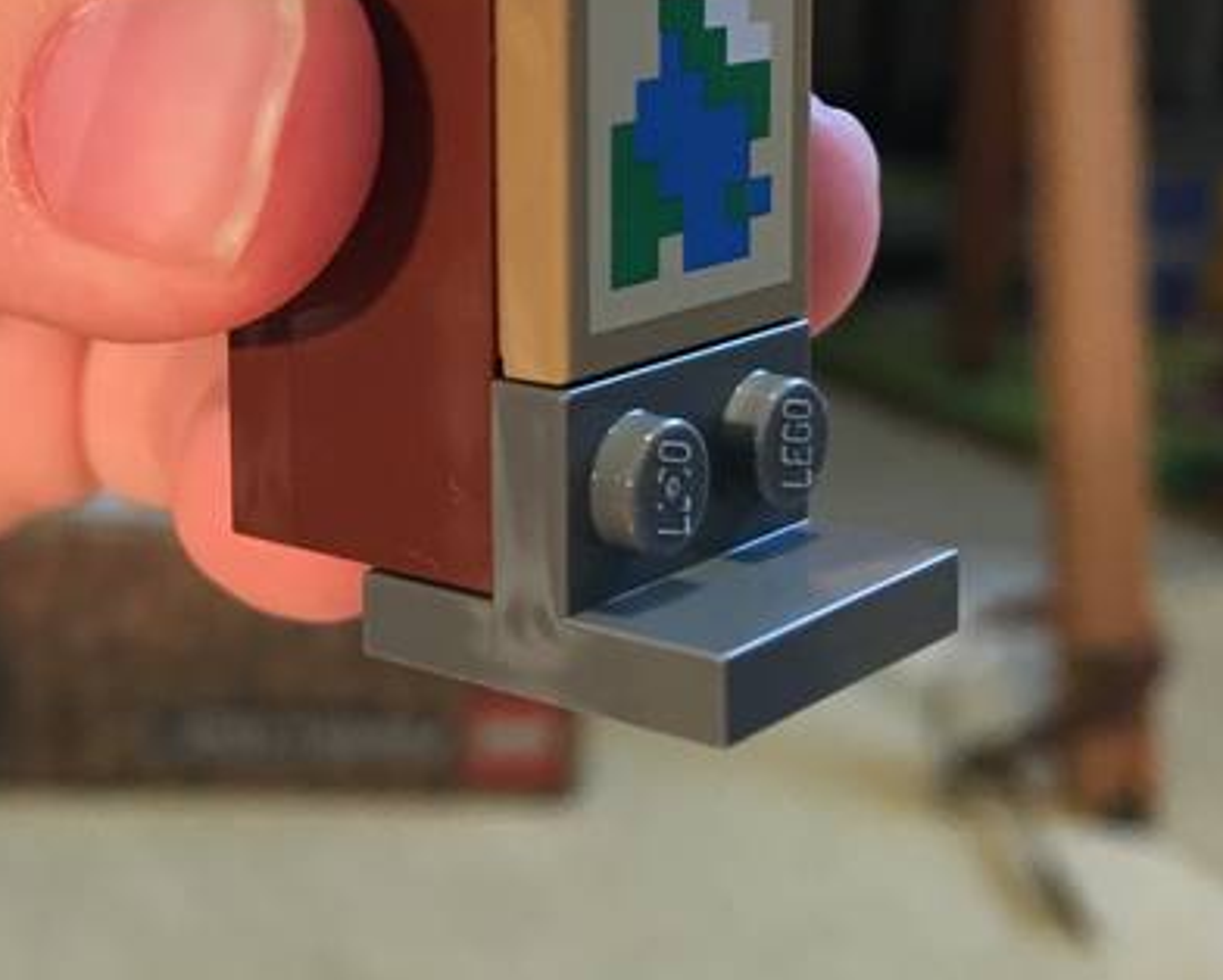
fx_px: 2354
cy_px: 167
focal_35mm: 65
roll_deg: -2.9
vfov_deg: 23.1
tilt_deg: -11.5
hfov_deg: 28.8
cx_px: 340
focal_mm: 4.15
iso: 200
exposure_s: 1/33
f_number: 2.2
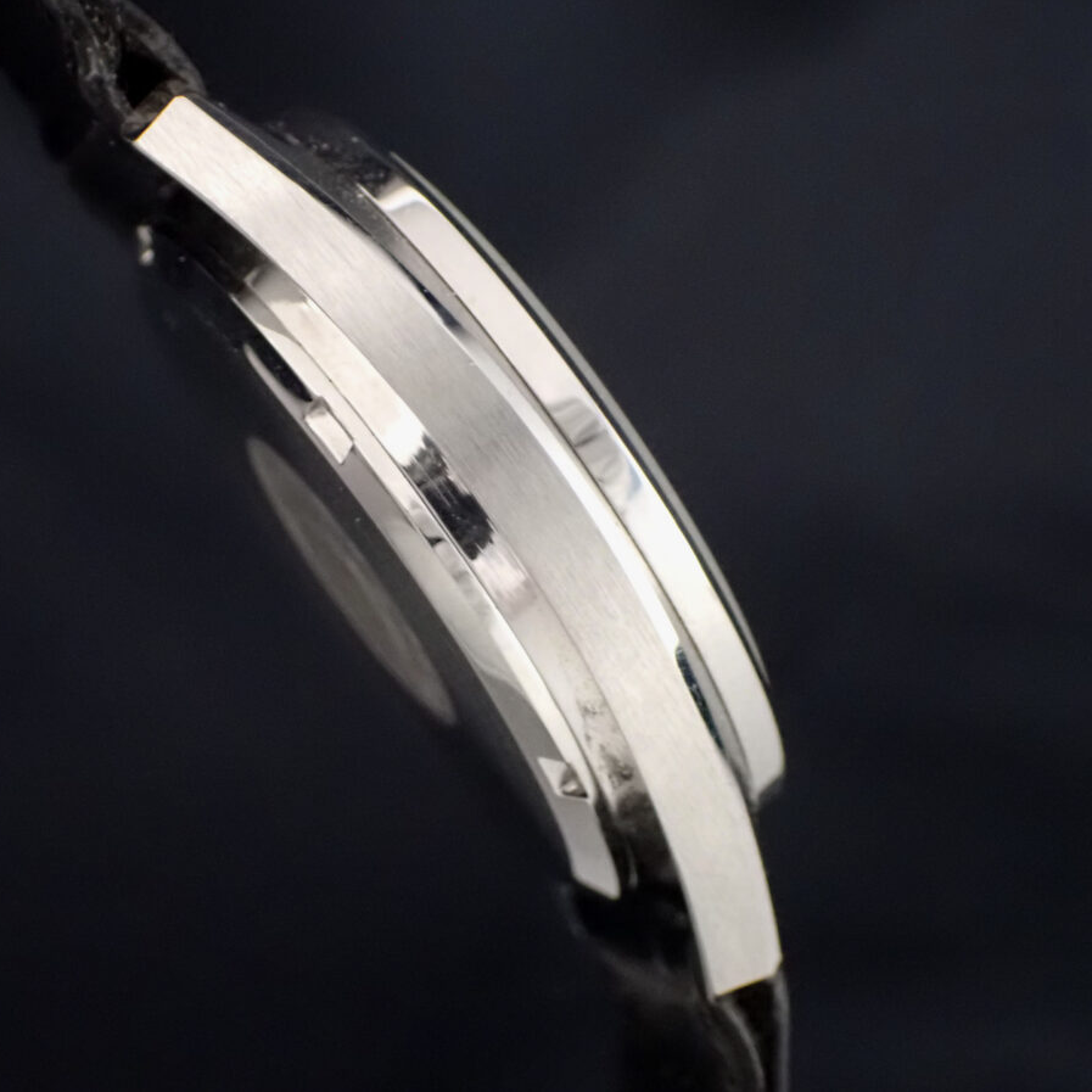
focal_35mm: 104
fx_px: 3712
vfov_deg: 16.7
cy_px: 545
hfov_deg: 16.7
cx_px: 527
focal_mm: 15.66
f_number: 4.5
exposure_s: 1/80
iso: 1600
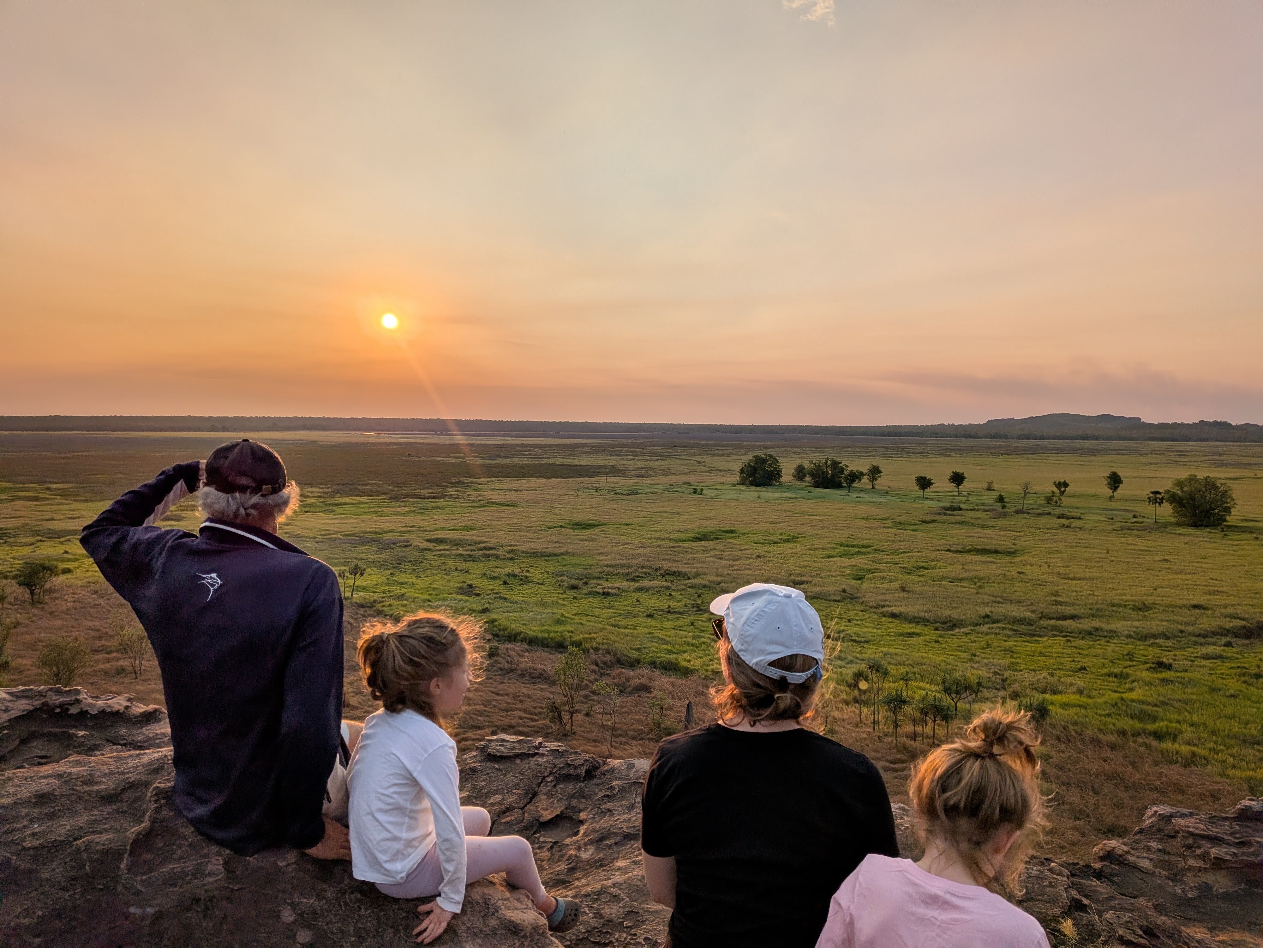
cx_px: 632
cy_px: 474
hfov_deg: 71.6
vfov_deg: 56.8
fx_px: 876
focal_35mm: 24
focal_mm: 4.53
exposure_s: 1/17544
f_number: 1.7
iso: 30
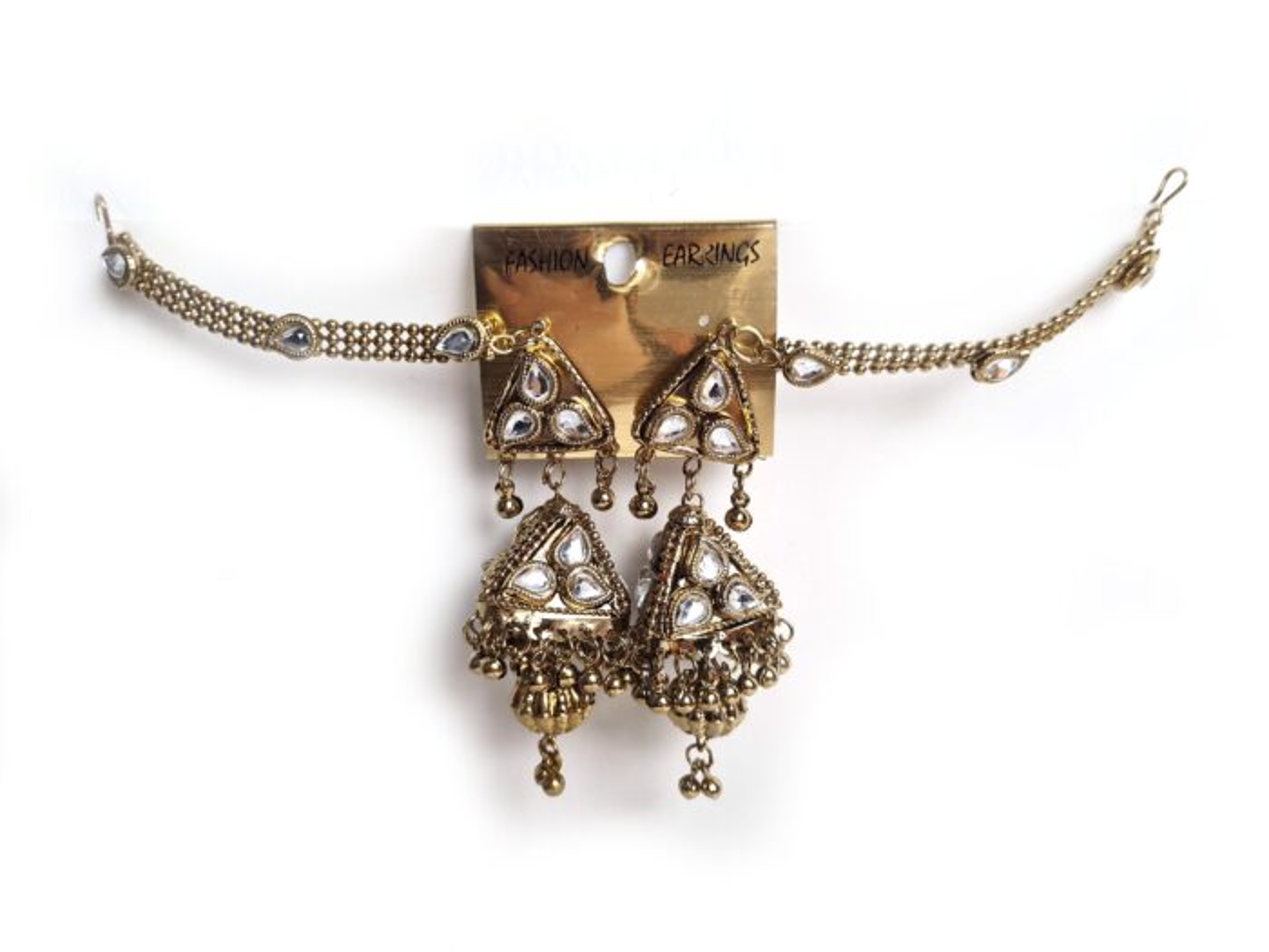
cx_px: 634
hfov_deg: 67.3
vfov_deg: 53.1
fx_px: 953
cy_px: 476
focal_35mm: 26
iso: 50
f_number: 1.8
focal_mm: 5.4
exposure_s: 1/134
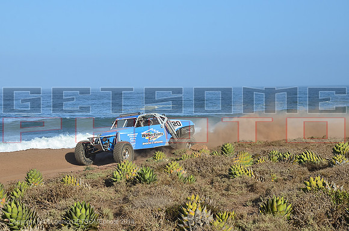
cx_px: 174
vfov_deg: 15.6
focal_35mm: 87
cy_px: 116
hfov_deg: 23.4
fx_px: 842
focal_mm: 58
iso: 200
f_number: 7.1
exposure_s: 1/500
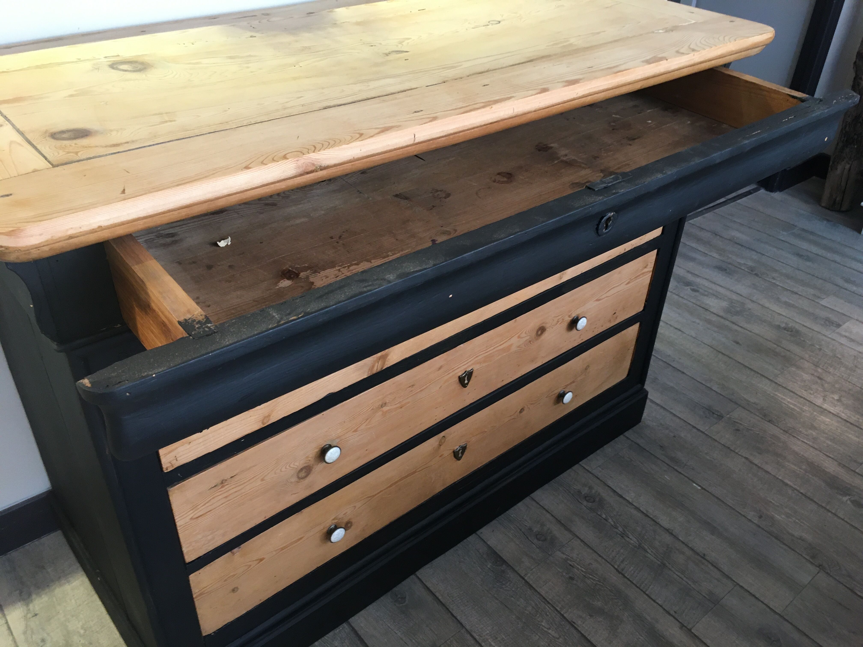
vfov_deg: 48.2
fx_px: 723
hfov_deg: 61.7
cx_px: 432
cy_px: 324
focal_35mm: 29
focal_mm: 4.15
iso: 125
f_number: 2.2
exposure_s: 1/33
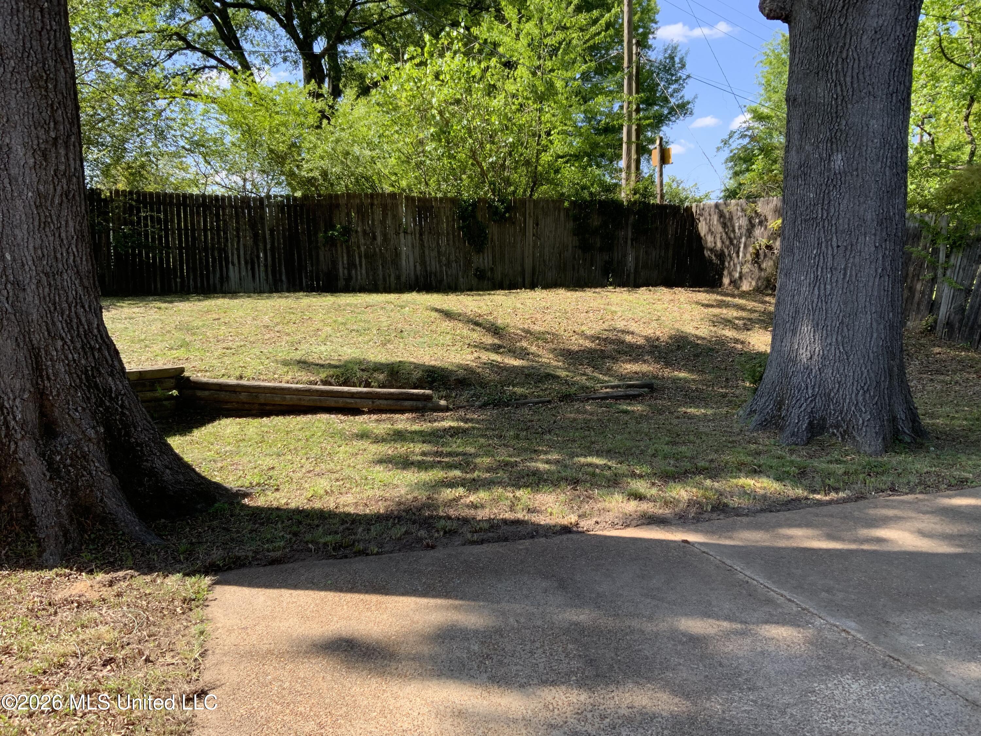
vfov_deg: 48.2
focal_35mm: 29
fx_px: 822
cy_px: 368
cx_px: 490
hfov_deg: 61.7
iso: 16
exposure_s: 1/442
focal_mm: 3
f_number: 1.8
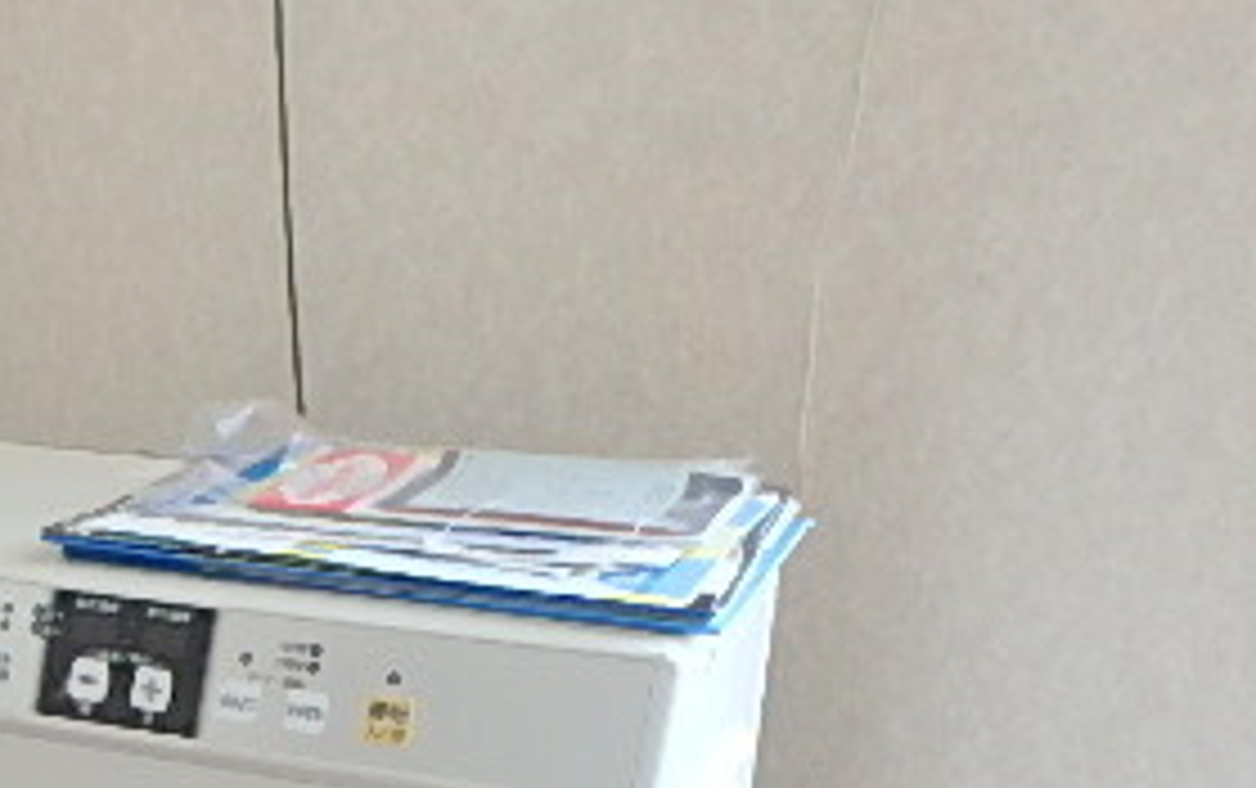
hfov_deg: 38.6
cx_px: 324
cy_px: 1040
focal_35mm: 51
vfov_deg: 22.5
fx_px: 1747
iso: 200
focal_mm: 3.7
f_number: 3.5
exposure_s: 1/30
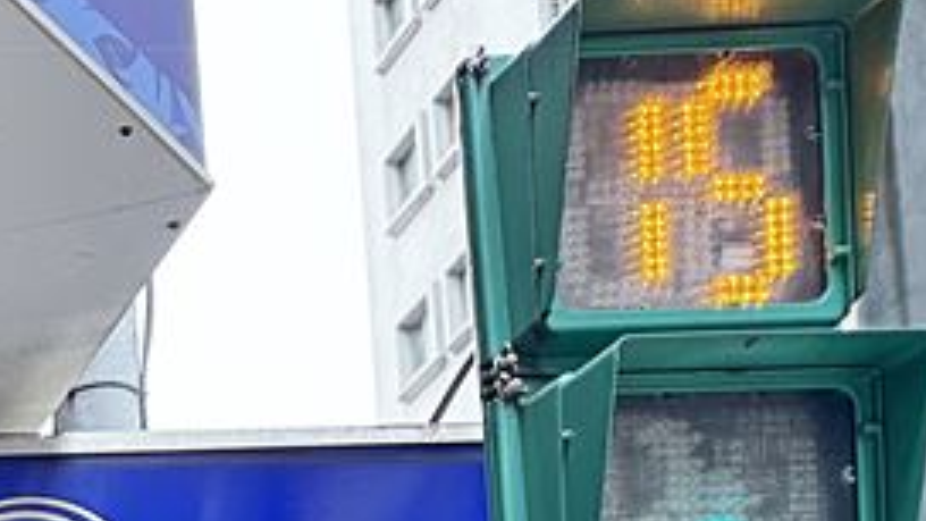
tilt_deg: +8.8
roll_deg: -0.1
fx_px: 2357
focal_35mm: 96
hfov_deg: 17.7
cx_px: -763
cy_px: 1151
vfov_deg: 11.1
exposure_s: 1/121
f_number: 1.78
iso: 64
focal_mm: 6.76
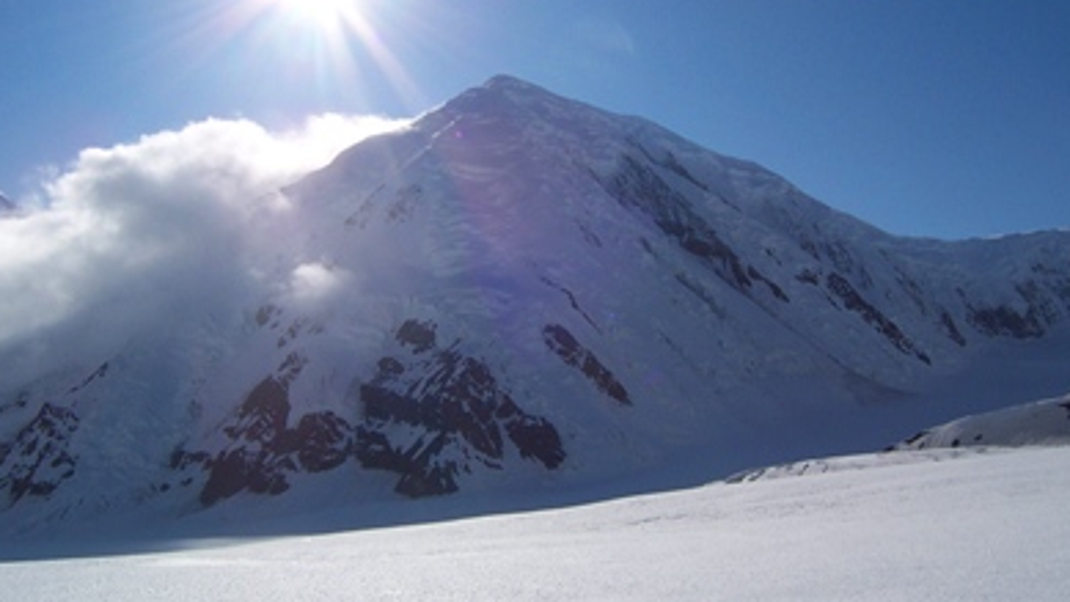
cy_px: 242
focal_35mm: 37
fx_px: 1050
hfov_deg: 54.0
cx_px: 542
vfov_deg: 31.9
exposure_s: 1/2000
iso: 80
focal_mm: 5.5
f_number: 5.6
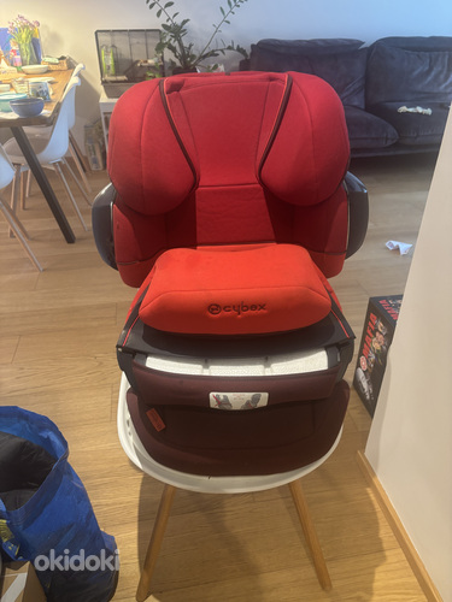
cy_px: 301
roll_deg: +0.5
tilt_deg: -33.7
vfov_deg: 67.3
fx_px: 453
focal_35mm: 26
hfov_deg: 53.1
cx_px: 226
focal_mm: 5.96
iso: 250
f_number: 1.6
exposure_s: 1/50
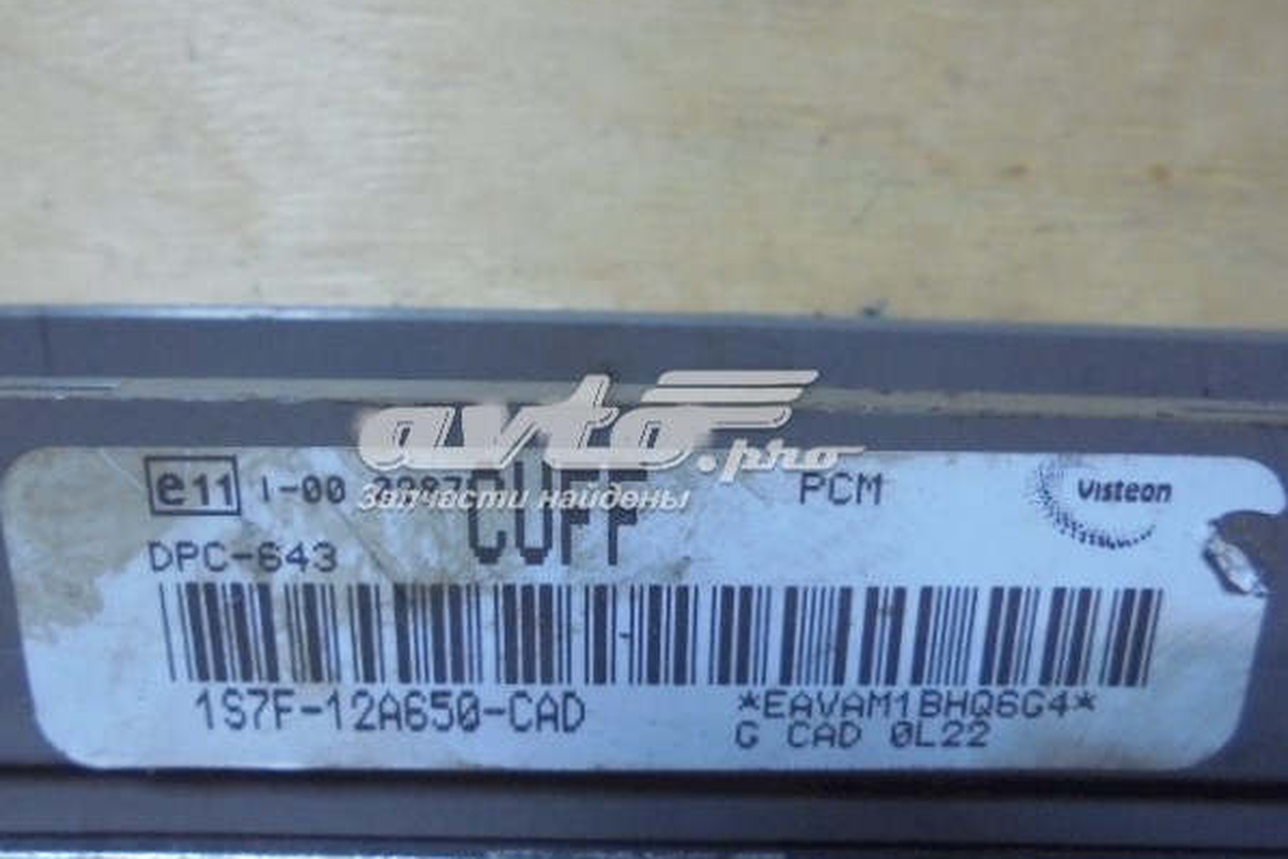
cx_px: 604
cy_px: 436
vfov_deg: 45.0
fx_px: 1037
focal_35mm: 29
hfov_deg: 63.6
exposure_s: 1/10
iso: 400
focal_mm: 4.6
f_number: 3.5
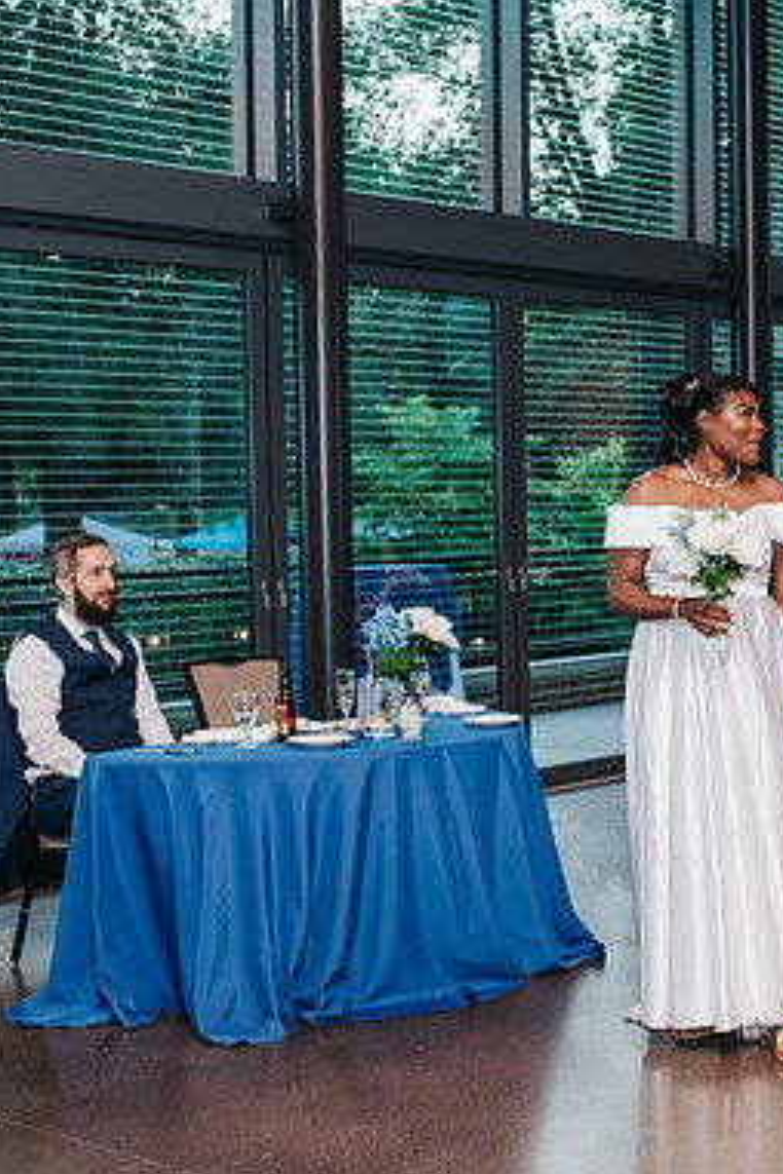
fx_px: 2088
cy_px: 626
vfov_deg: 31.4
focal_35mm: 64
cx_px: 746
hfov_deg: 20.7
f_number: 2.8
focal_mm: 35
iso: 720
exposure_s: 1/160
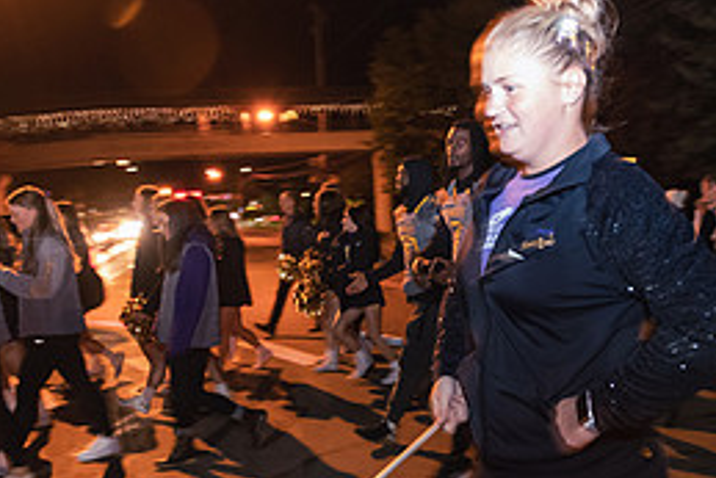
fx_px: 756
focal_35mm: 38
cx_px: 478
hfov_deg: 49.8
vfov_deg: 34.8
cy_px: 311
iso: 5000
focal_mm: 17
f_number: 3.5
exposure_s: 1/40
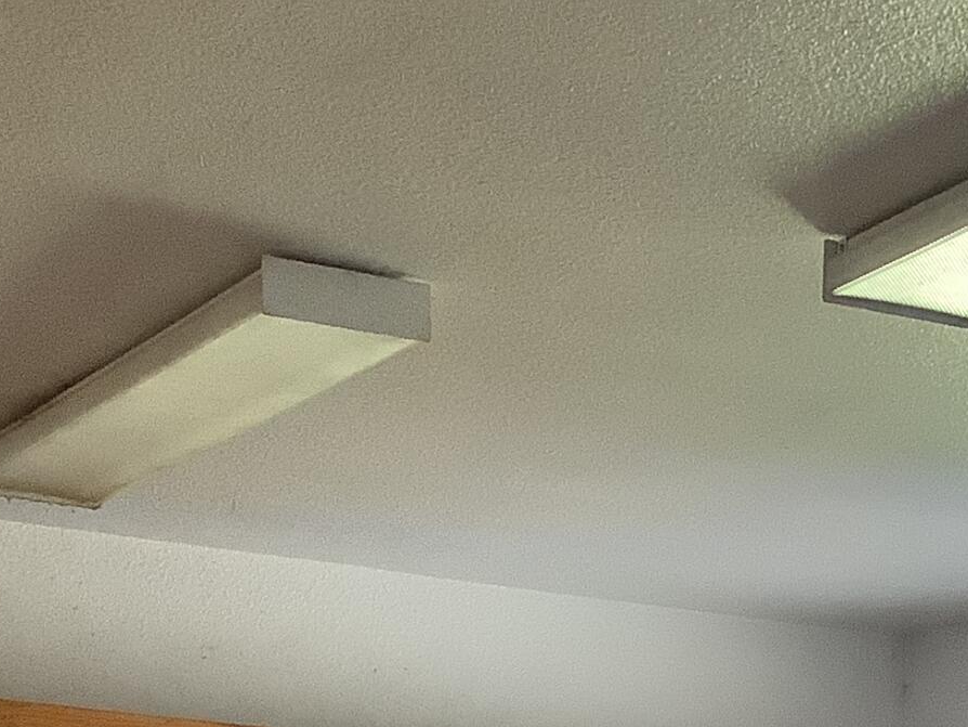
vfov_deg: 13.2
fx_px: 2909
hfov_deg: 18.6
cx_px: 880
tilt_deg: -2.2
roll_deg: -0.6
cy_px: 1200
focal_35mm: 104
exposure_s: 1/60
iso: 250
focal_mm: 3.3
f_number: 2.4
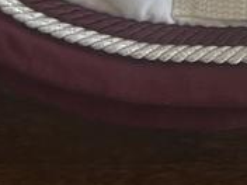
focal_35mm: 177
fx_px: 1263
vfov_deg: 7.3
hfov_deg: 10.2
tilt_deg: -75.0
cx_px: 521
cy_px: -388
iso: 64
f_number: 1.5
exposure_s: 1/121
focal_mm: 5.7
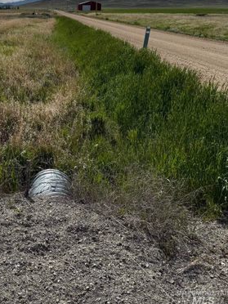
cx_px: 28
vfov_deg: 41.3
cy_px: 45
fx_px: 378
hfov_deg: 32.1
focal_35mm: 43
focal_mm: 6.76
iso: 64
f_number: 1.78
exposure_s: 1/12346
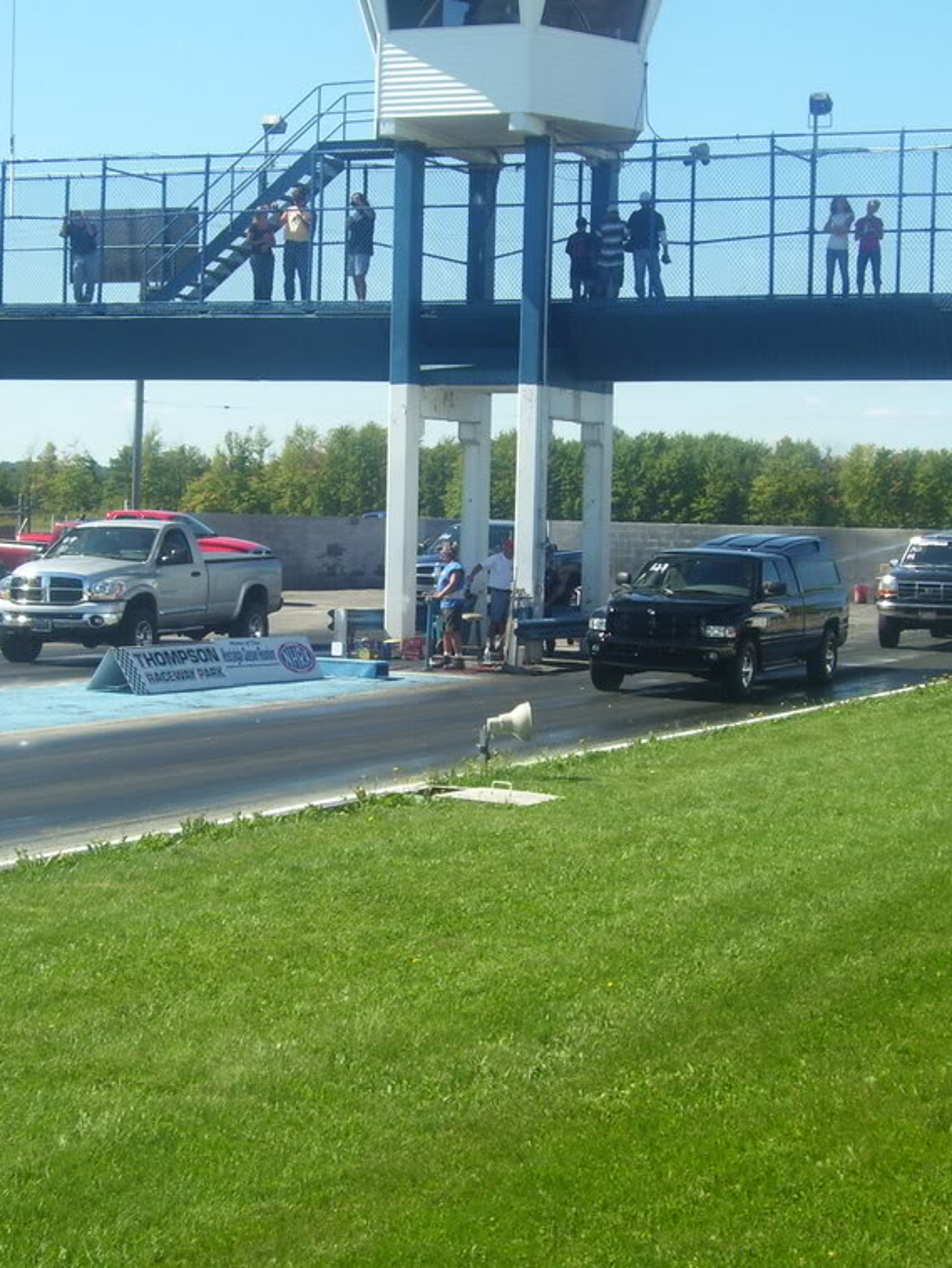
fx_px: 2822
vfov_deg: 25.3
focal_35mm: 77
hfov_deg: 19.1
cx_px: 365
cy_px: 629
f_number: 5.6
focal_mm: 9.4
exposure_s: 1/250
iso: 80
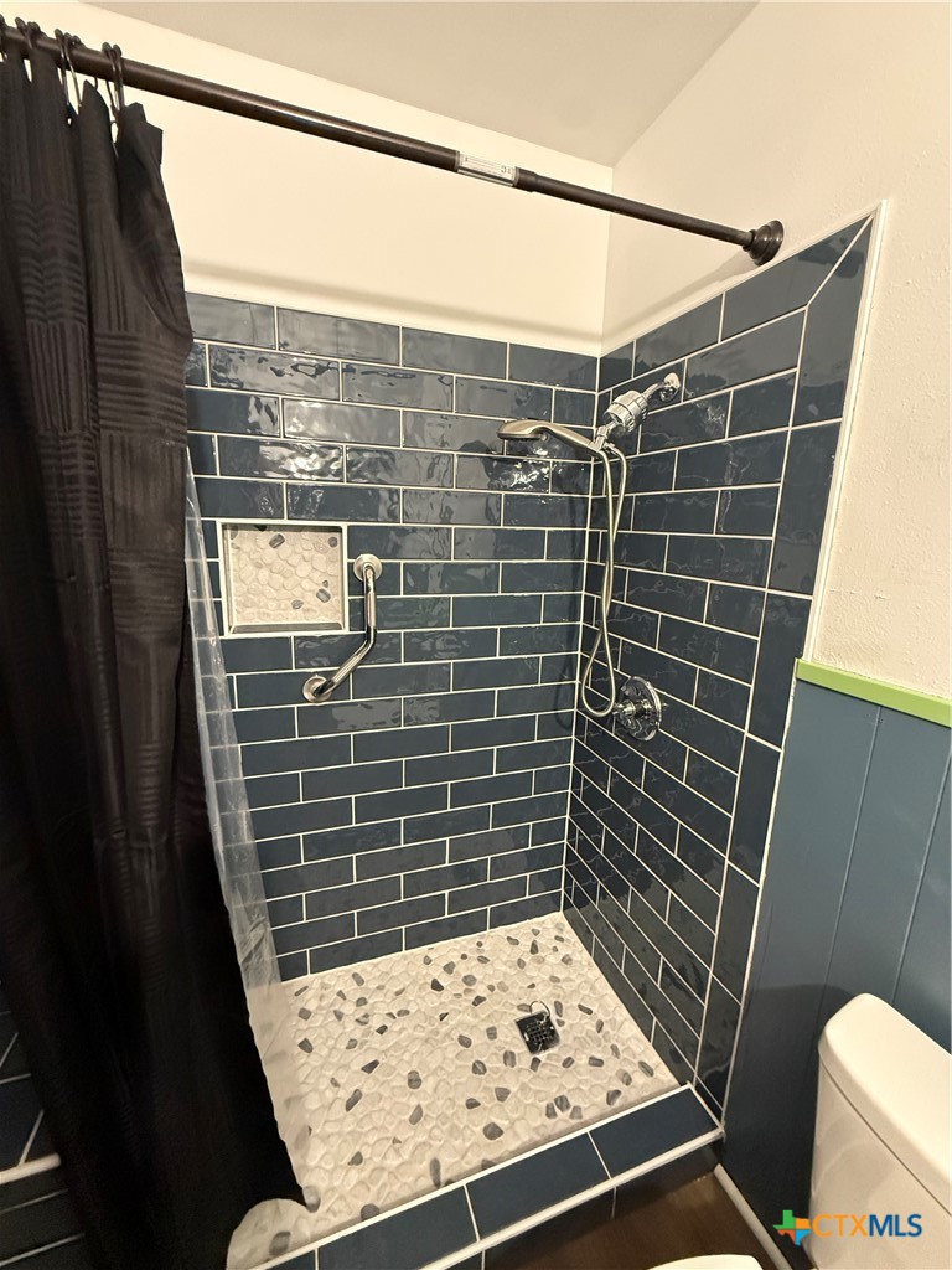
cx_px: 476
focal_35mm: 14
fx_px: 513
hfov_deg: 85.7
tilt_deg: -12.0
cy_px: 635
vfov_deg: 102.1
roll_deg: -2.3
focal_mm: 2.22
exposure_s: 1/60
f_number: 2.2
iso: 800
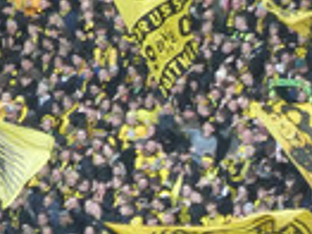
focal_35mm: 843
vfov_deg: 1.8
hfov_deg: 2.3
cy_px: 210
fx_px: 7591
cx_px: 634
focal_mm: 30.9
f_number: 5.6
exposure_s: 1/80
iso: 500
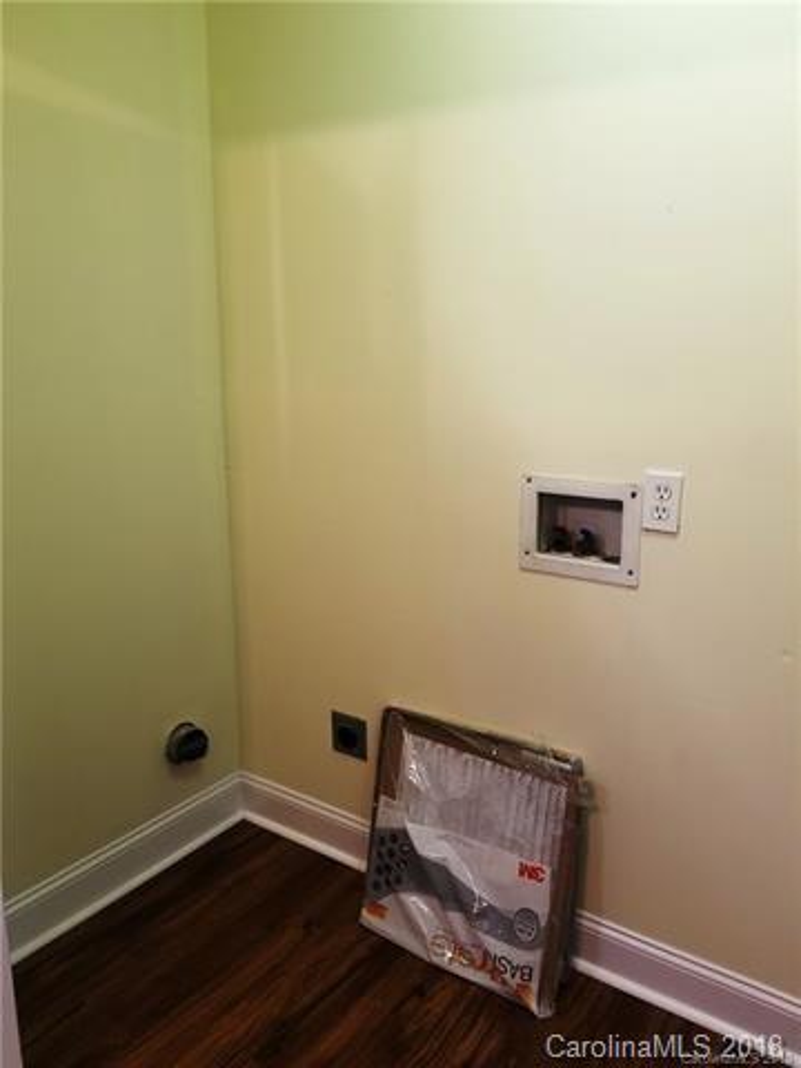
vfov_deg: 67.3
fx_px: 802
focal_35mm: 26
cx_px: 400
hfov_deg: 53.1
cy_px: 534
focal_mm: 4.25
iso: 160
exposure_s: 1/40
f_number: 1.7
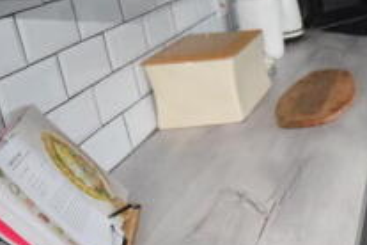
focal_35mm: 62
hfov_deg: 25.4
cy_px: 61
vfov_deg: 21.9
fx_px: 628
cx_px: 536
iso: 3200
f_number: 4.5
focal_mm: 13
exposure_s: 1/60
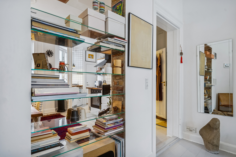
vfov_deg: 64.6
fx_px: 125
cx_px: 118
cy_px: 78
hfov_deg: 86.9
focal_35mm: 19
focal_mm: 19
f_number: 5.6
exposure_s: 1/6
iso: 200
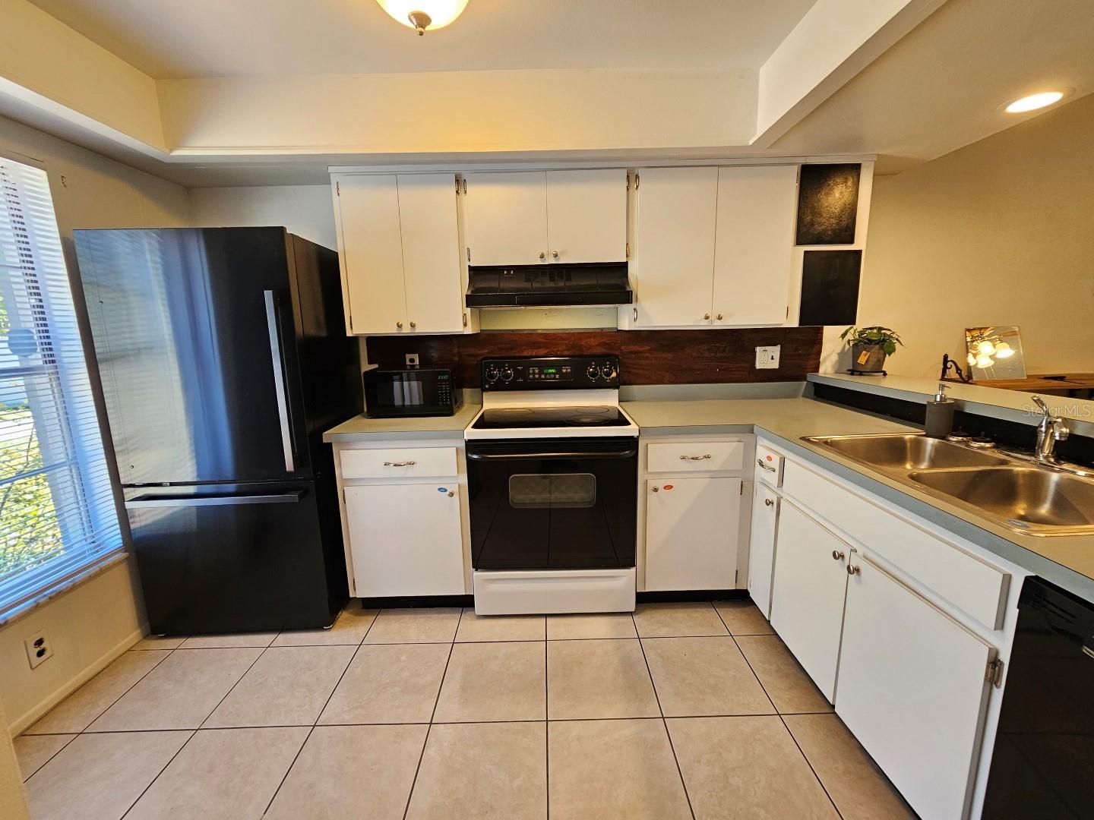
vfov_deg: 89.9
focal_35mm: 13
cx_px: 547
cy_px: 410
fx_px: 411
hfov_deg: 106.2
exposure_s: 1/60
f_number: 2.2
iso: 125
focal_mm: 2.2
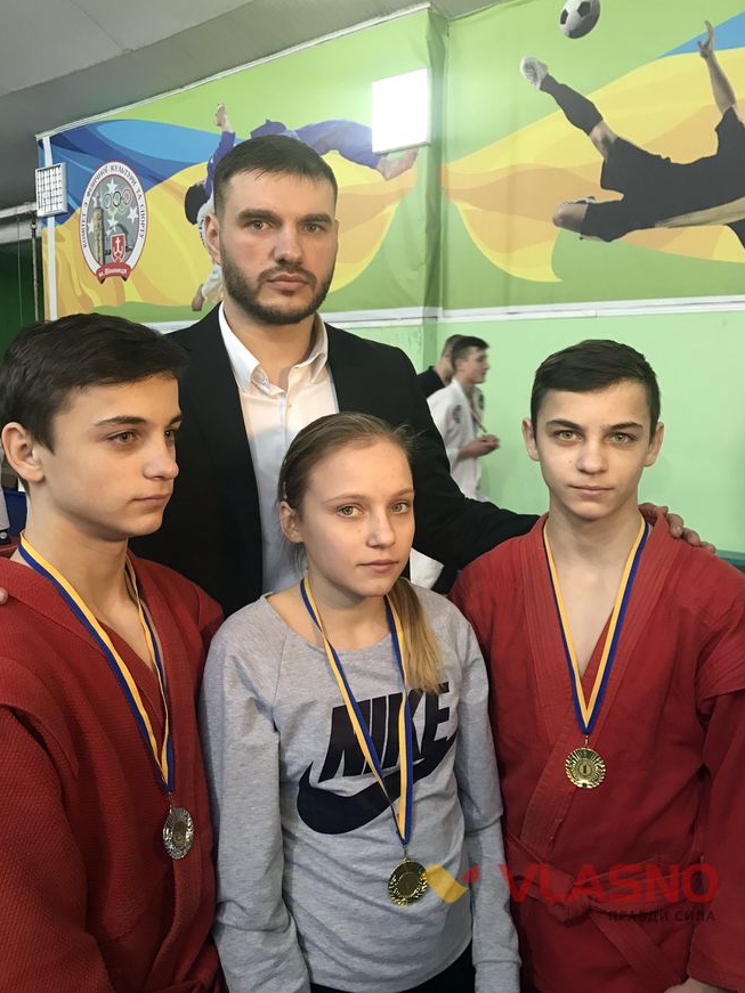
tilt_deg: -5.1
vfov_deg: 59.9
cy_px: 462
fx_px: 861
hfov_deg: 46.8
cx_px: 351
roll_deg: +1.6
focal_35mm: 30
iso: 40
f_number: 1.8
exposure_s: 1/20
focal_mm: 3.99
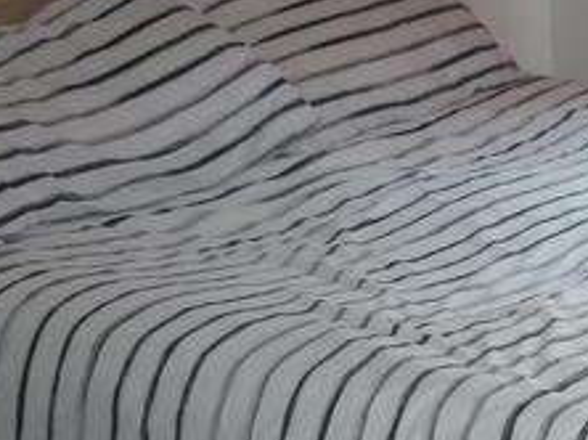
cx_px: 771
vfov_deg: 12.4
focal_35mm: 119
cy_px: 302
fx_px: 2019
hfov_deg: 15.7
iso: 100
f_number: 2.8
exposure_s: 1/80
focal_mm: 5.5
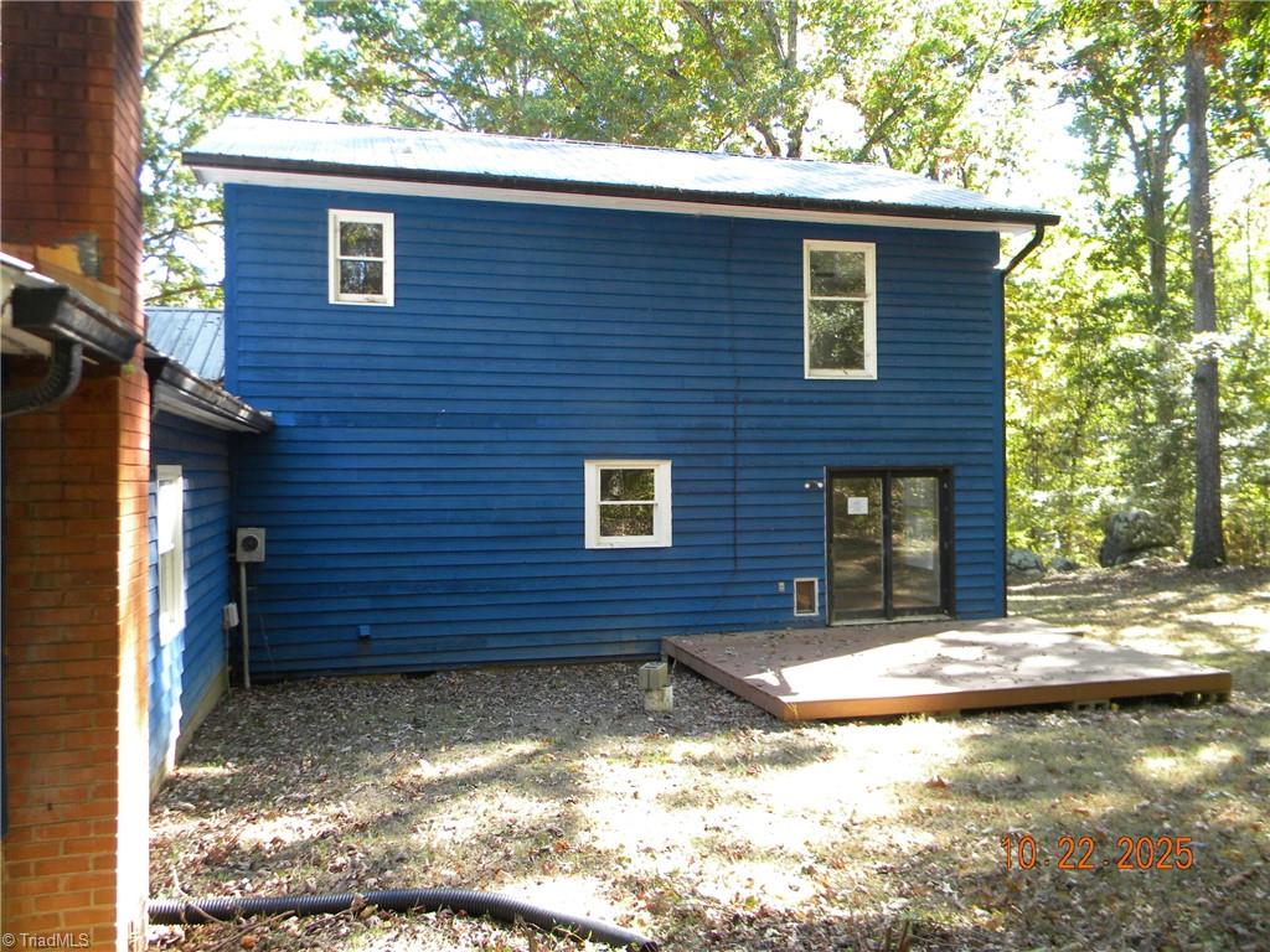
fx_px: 1027
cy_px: 476
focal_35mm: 28
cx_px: 635
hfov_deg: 63.4
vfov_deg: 49.7
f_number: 3.5
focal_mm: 5
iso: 136
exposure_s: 1/60
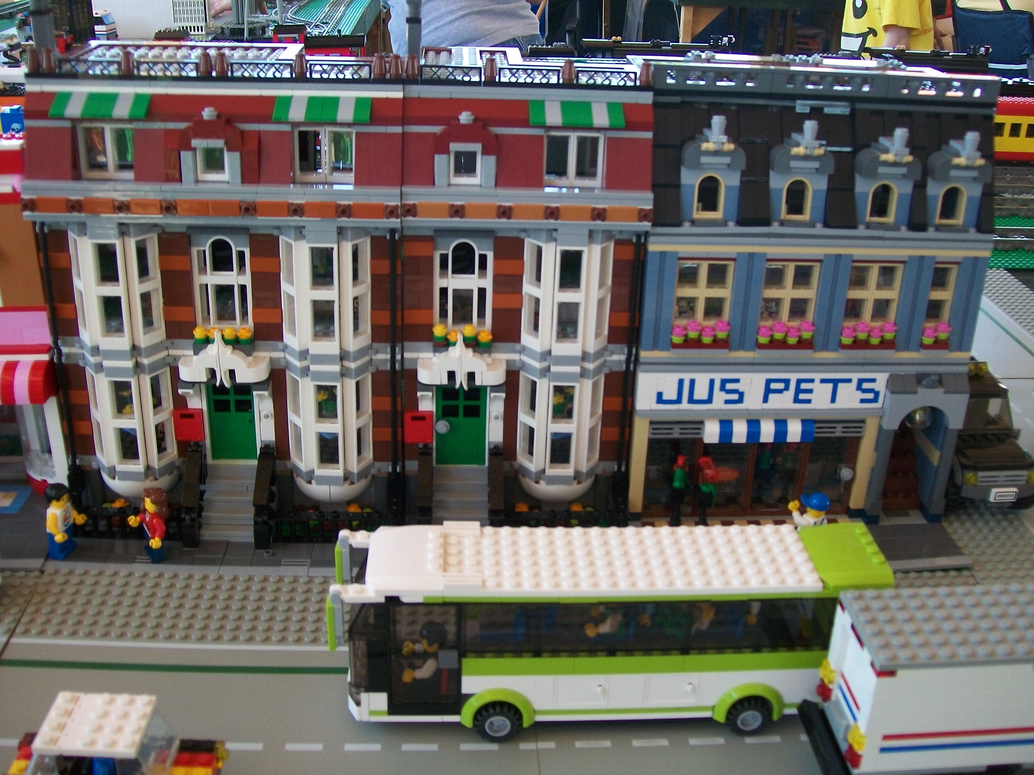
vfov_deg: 39.7
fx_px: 1075
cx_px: 517
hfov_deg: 51.4
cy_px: 388
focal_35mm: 36
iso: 80
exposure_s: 1/100
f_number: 2.7
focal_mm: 6
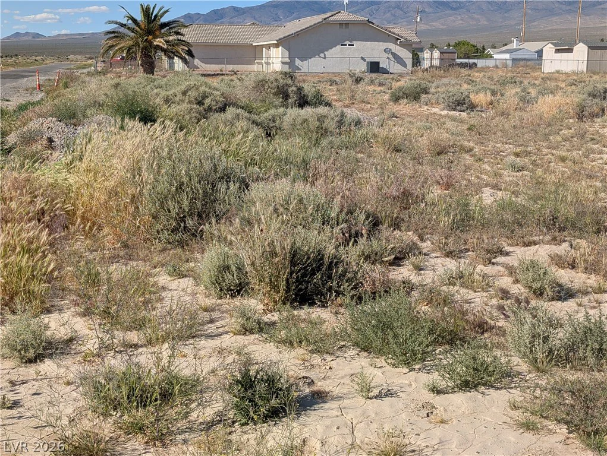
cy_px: 228
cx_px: 304
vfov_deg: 29.7
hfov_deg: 38.9
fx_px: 860
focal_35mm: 49
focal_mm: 6.9
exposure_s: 1/1166
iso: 21
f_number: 1.68
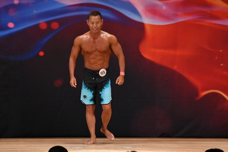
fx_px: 1899
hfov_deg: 6.9
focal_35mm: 300
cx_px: 114
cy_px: 76
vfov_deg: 4.6
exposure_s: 1/400
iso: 3200
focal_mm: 200
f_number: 5.6
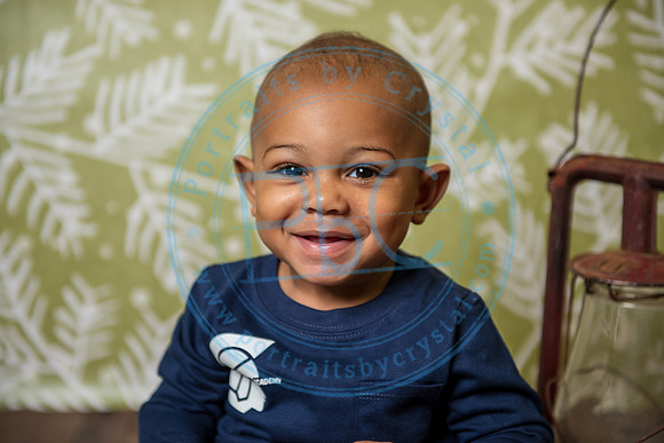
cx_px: 332
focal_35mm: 70
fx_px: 1291
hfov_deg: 28.8
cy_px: 222
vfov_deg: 19.5
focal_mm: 70
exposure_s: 1/200
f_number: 3.5
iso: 200
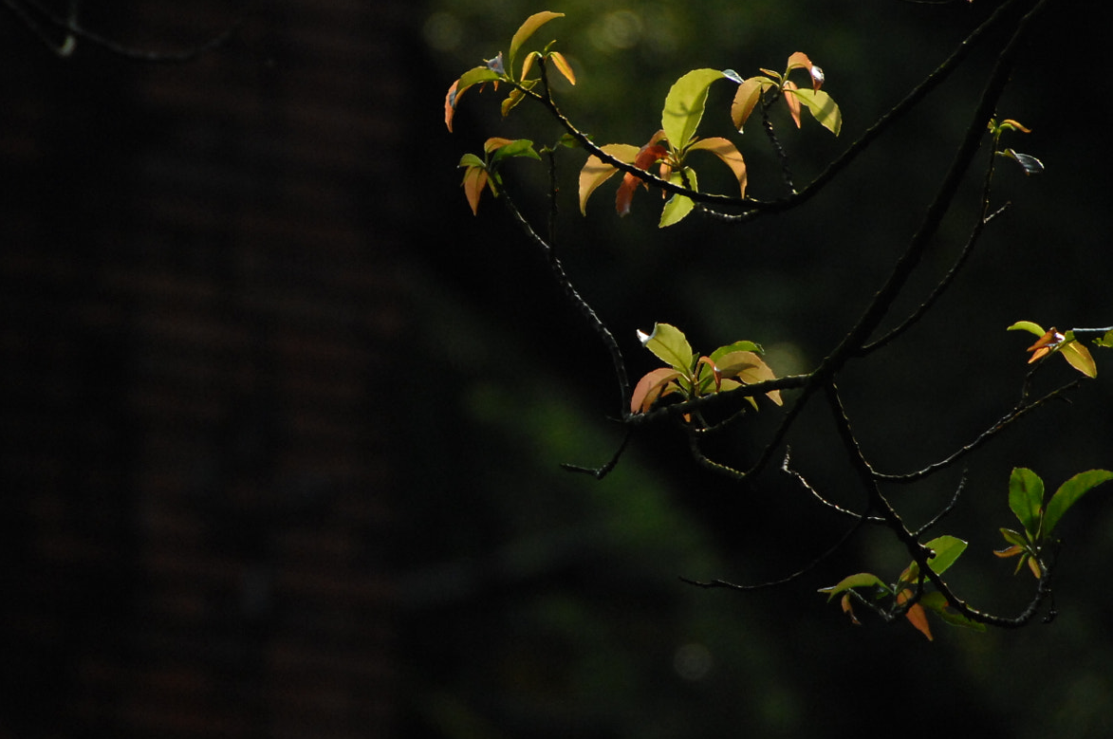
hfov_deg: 3.9
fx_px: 16180
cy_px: 256
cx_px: 536
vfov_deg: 2.6
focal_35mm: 524
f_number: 5.6
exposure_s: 1/1250
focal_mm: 200
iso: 500
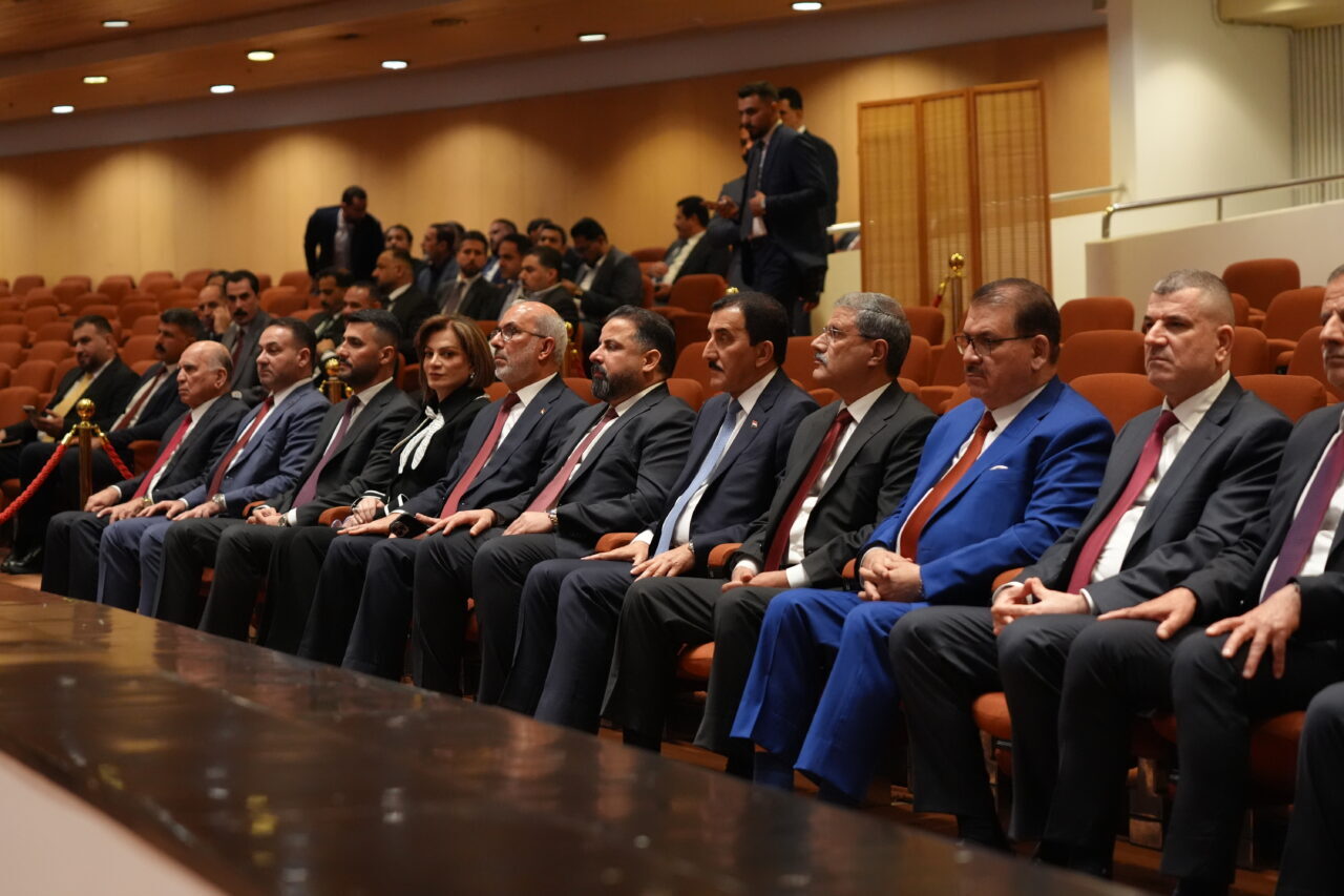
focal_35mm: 70
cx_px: 672
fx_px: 2613
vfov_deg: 19.5
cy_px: 448
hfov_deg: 28.8
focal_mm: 70
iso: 5000
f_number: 3.5
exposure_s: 1/200
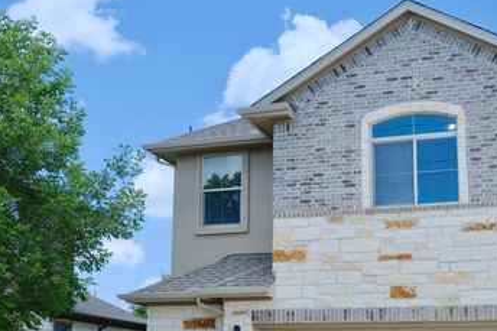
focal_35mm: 61
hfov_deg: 32.9
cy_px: 226
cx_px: 218
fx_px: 842
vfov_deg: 22.1
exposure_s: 1/4000
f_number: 3.2
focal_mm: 27.7
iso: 640
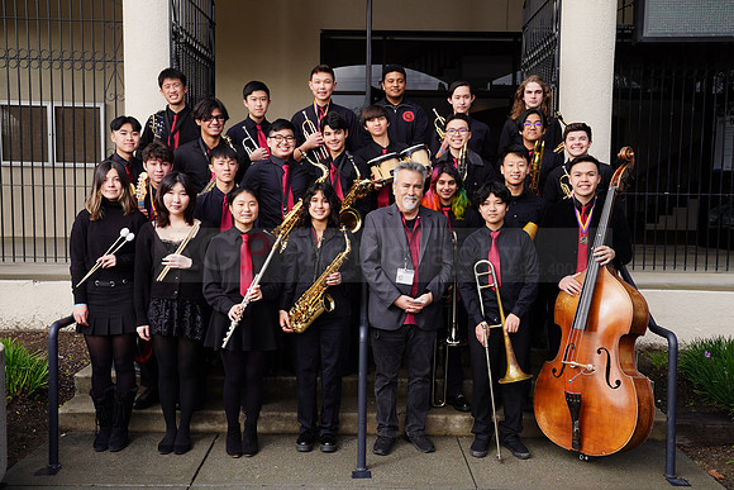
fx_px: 755
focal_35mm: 37
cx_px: 367
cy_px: 245
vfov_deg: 36.0
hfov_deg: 51.9
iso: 100
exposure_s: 1/200
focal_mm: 37
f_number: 7.1
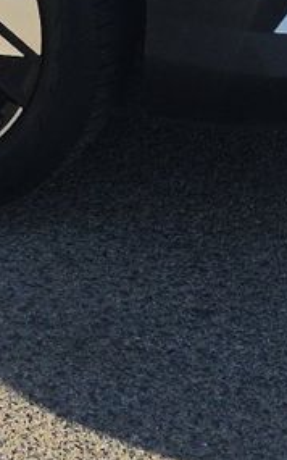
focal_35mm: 137
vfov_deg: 14.1
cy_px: -270
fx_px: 1715
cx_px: -363
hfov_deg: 8.8
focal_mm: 6.5
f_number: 1.4
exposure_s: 1/6806
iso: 64
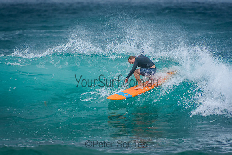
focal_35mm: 619
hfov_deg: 3.3
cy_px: 78
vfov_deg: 2.2
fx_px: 3988
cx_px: 116
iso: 450
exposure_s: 1/2000
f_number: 5.6
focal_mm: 400
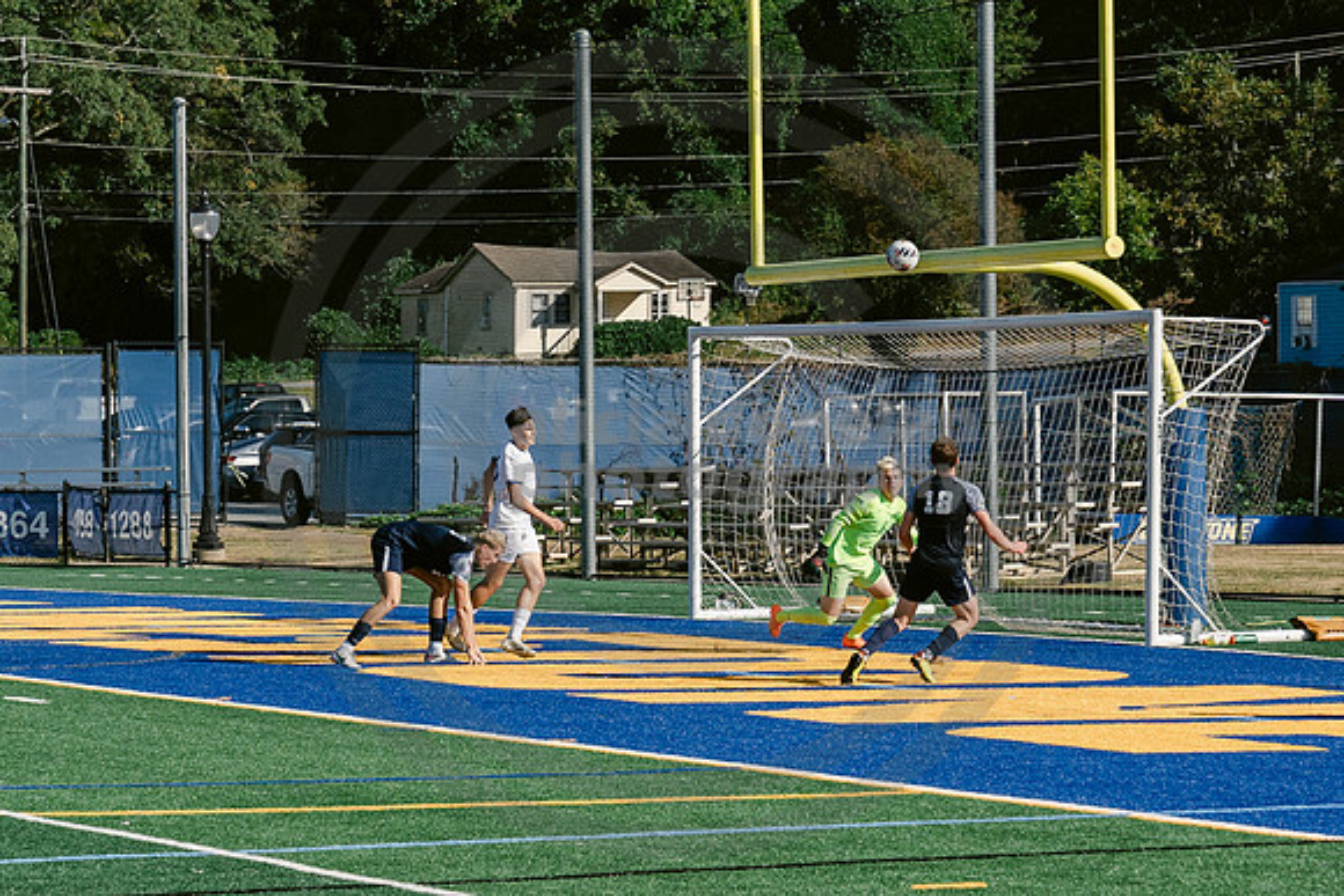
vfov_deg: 8.7
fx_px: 5895
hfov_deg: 13.0
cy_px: 615
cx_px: 634
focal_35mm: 158
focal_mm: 70
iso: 640
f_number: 5.6
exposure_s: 1/3200
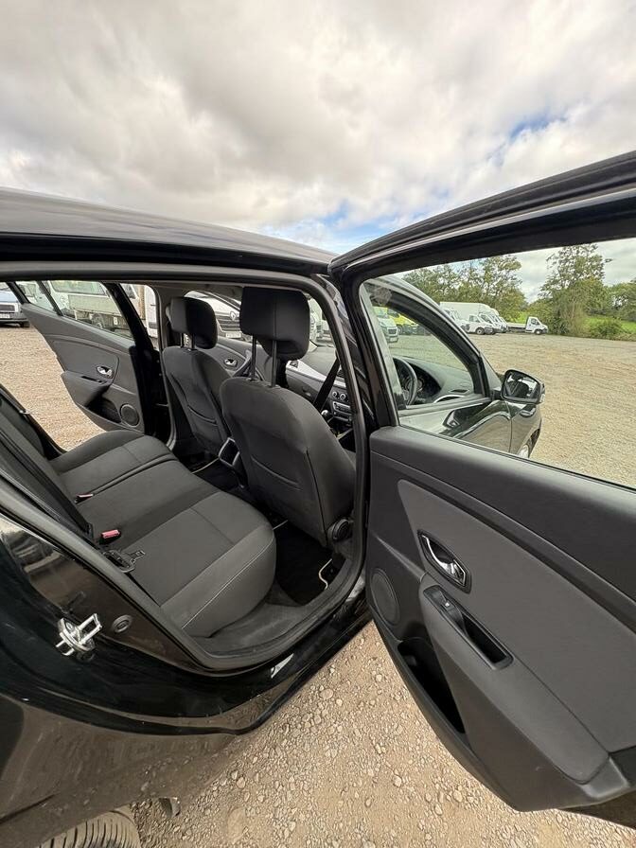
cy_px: 424
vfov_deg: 102.1
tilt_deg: -19.6
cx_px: 318
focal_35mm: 14
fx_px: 343
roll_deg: -9.6
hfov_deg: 85.7
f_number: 2.2
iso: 64
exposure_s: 1/137
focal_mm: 2.22
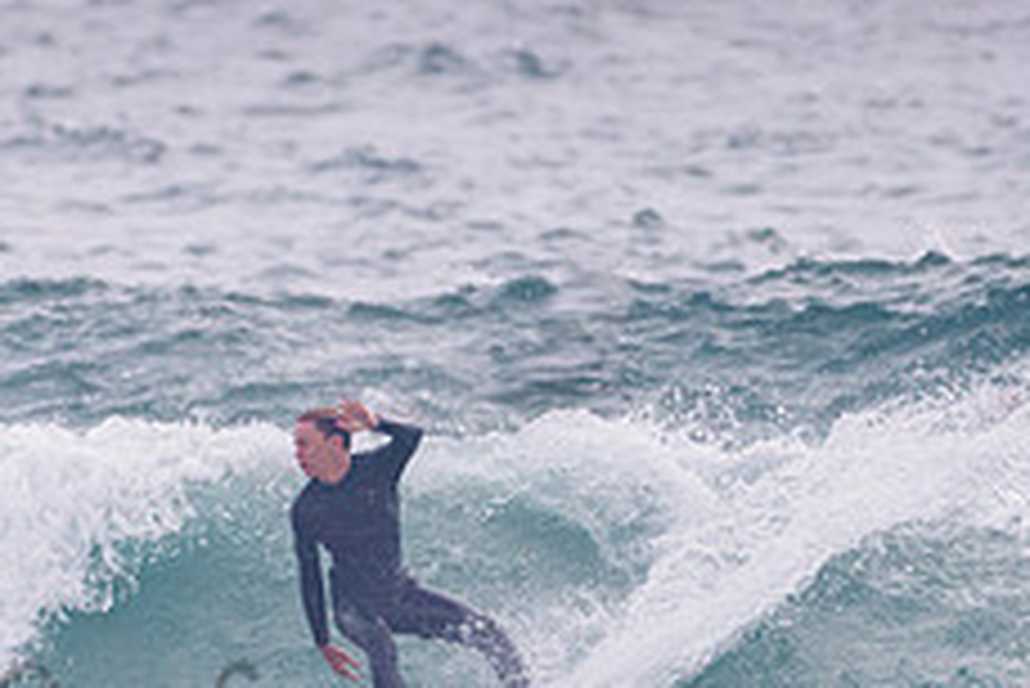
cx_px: 317
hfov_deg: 1.3
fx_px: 44402
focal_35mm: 1551
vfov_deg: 0.9
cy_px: 562
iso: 1000
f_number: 5.6
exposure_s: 1/2000
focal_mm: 500
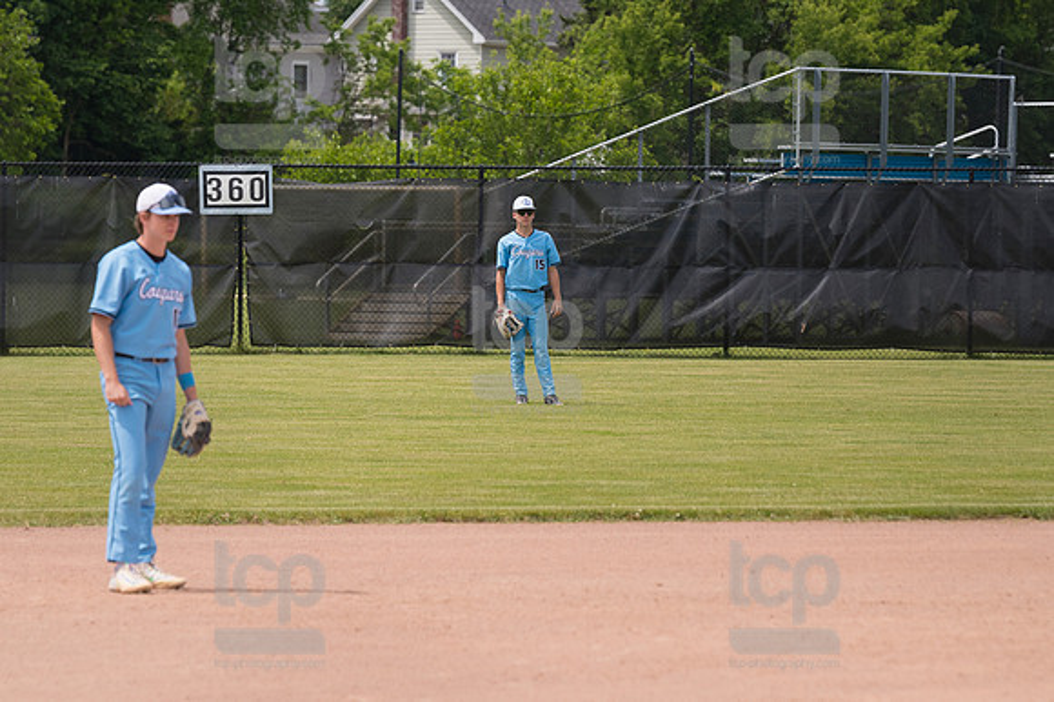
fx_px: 8778
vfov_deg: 4.6
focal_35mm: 300
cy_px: 351
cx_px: 527
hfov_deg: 6.9
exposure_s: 1/1600
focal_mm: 200
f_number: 5.6
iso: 320
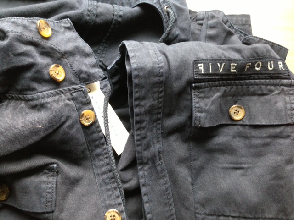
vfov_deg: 42.9
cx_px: 147
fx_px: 280
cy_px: 110
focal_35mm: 33
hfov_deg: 55.4
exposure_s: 1/20
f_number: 2.4
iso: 250
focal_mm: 4.13
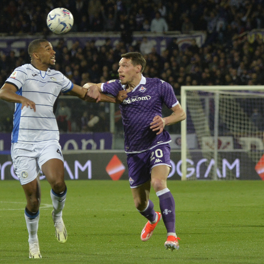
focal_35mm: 282
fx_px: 2433
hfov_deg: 6.2
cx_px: 110
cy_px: 132
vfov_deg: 6.2
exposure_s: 1/1000
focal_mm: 220
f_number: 5.3
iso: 3200
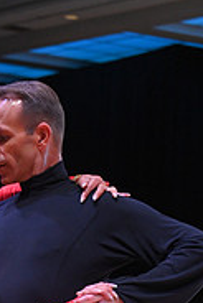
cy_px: 392
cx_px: -83
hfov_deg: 6.2
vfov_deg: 9.2
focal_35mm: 221
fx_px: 1866
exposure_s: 1/250
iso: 1600
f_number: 4
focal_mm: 70
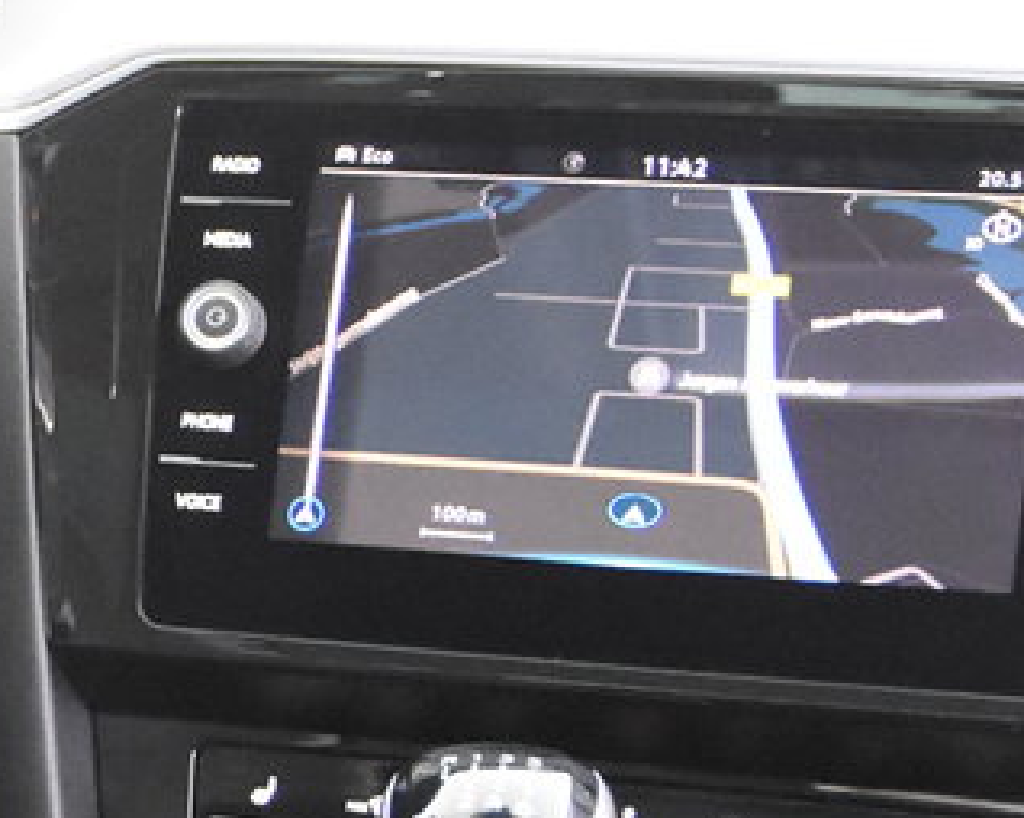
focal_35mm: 136
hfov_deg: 13.3
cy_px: 588
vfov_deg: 11.3
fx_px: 4119
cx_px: -560
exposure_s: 1/40
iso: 9000
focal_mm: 24
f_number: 3
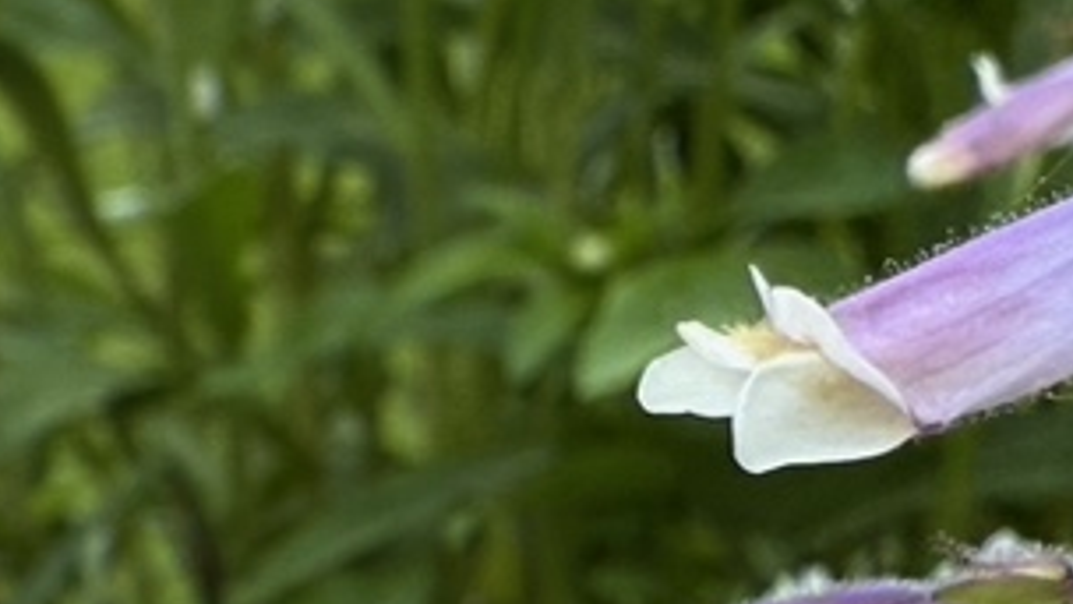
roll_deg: -1.5
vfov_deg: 11.0
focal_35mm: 110
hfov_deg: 18.0
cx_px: -364
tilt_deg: -13.3
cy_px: 473
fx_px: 3130
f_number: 2.2
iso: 40
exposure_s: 1/101
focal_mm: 2.22
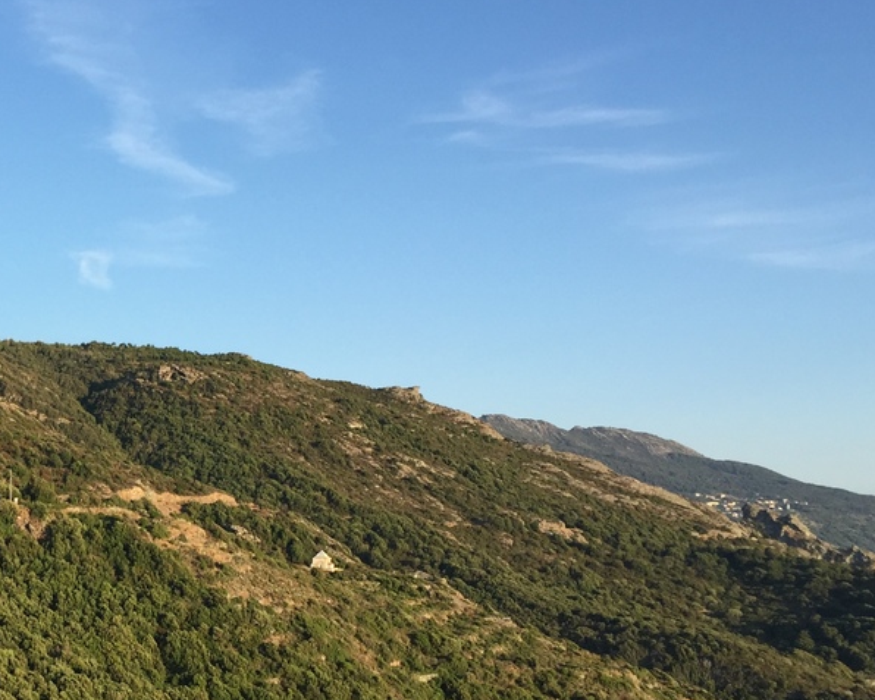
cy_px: 452
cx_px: 48
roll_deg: -1.1
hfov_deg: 31.1
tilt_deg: +3.8
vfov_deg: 26.6
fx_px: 1476
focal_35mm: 57
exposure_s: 1/807
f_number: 2.2
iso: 32
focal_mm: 4.15
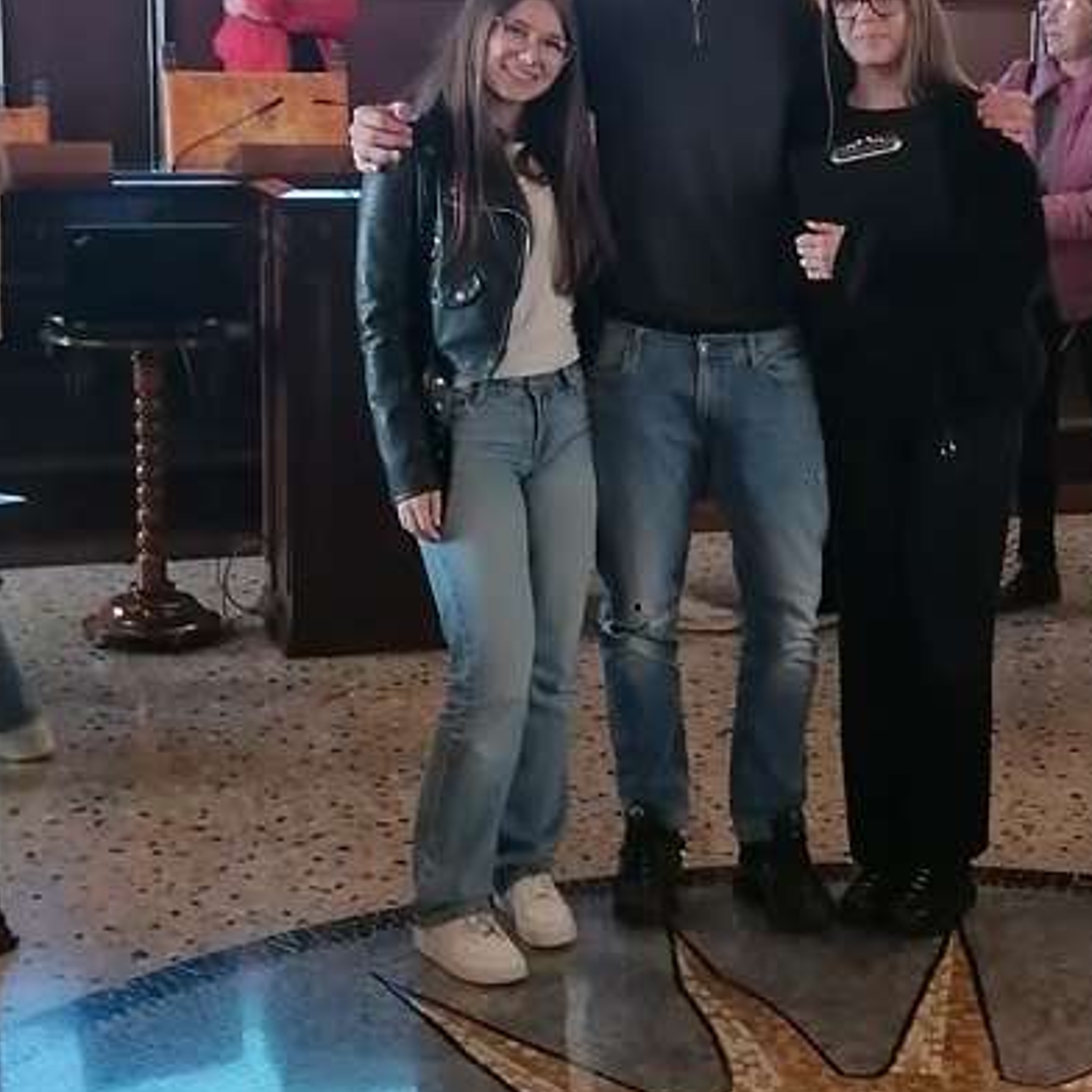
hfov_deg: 23.5
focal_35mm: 73
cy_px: 373
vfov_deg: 23.6
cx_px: 783
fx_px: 2605
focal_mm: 4.75
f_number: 1.8
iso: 200
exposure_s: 1/33.3
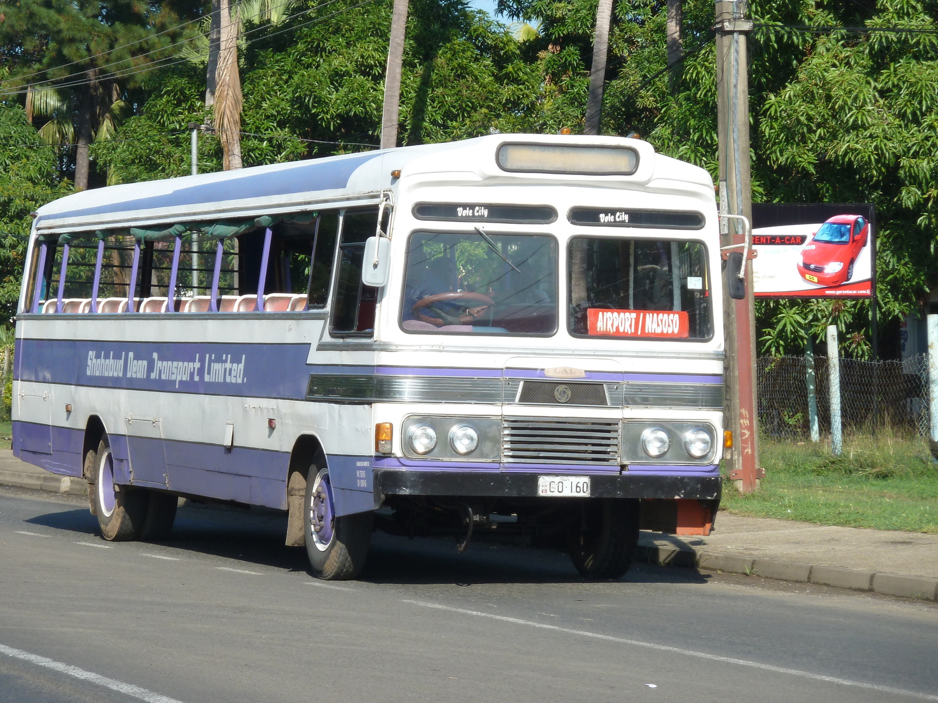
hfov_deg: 13.4
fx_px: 3983
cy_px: 352
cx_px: 469
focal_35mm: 147
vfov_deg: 10.1
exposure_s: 1/500
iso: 100
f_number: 4.5
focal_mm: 24.1
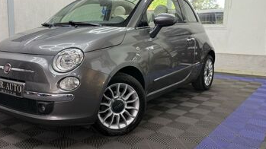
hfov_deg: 54.7
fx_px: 254
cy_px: 67
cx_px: 99
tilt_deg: -7.6
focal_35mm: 36
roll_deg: -0.3
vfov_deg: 32.8
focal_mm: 6.76
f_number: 1.78
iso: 160
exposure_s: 1/100
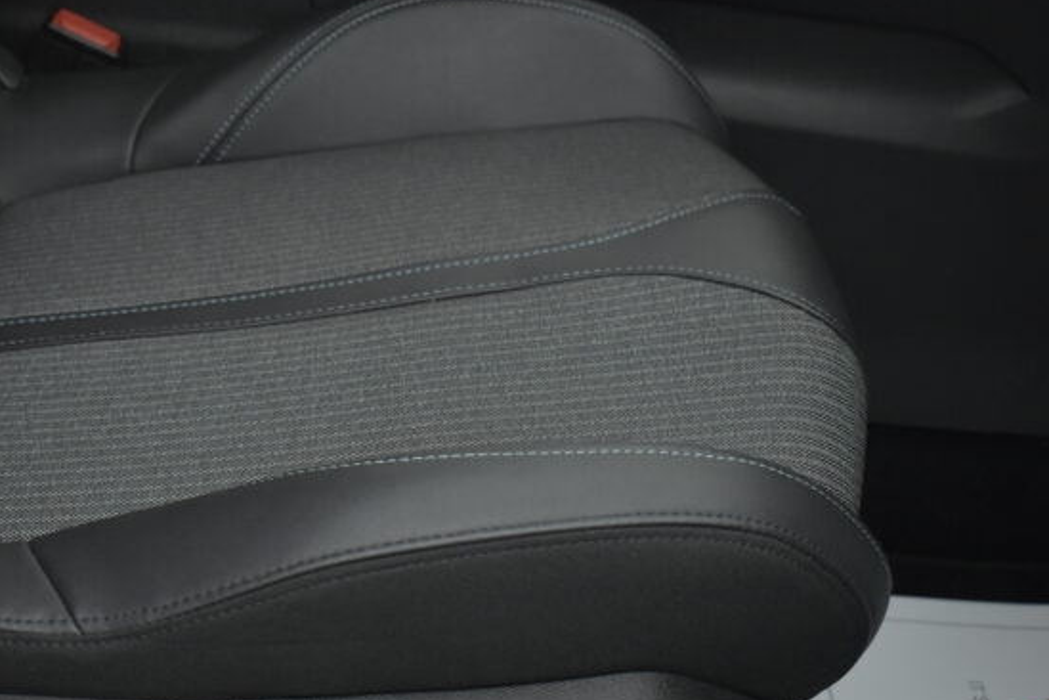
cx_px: 380
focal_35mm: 57
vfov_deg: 23.9
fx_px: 1652
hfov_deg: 35.0
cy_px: 422
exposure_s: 1/100
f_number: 4
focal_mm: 27
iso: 1600
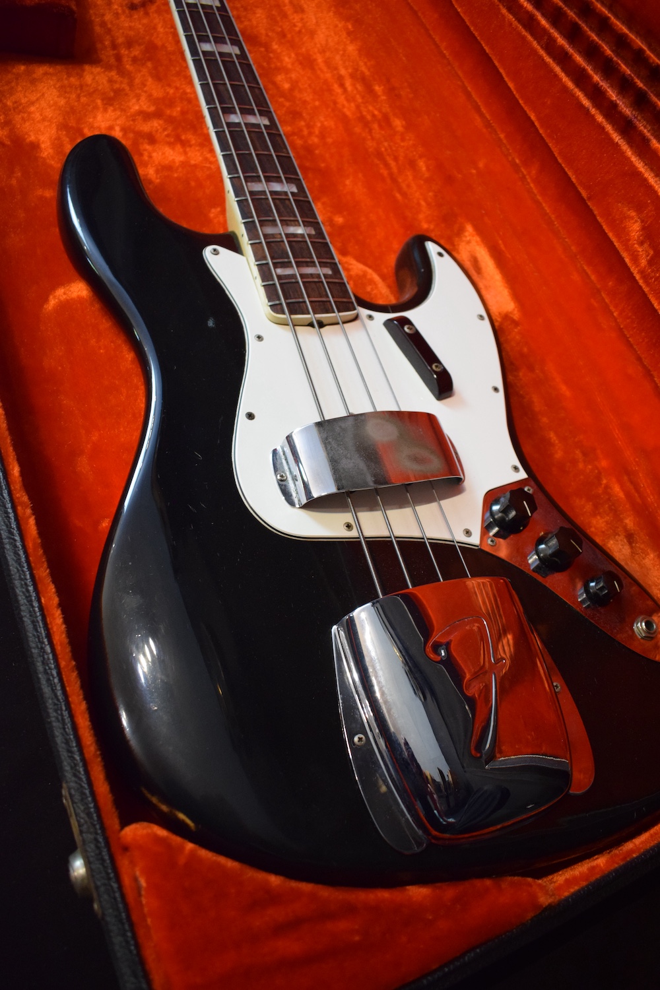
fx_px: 825
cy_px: 495
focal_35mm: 30
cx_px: 330
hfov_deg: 43.6
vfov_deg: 61.9
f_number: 3.5
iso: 2000
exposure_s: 1/60
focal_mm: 20
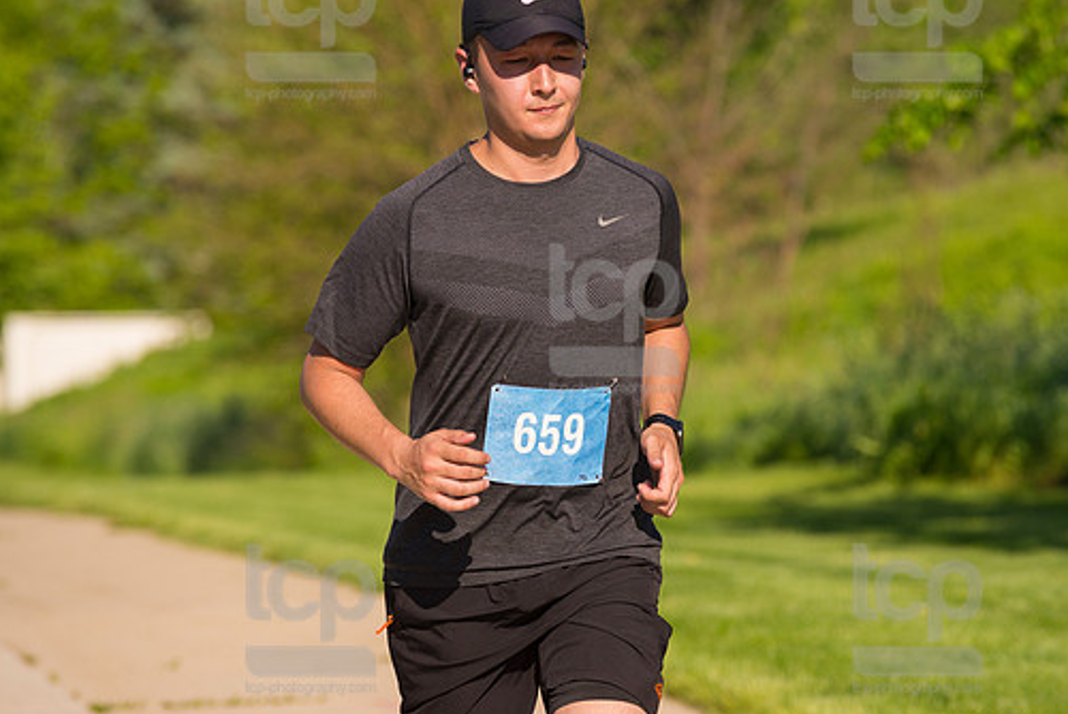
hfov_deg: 8.9
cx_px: 615
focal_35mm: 232
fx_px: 6886
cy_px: 320
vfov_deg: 5.9
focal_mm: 200
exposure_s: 1/2000
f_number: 5.6
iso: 400
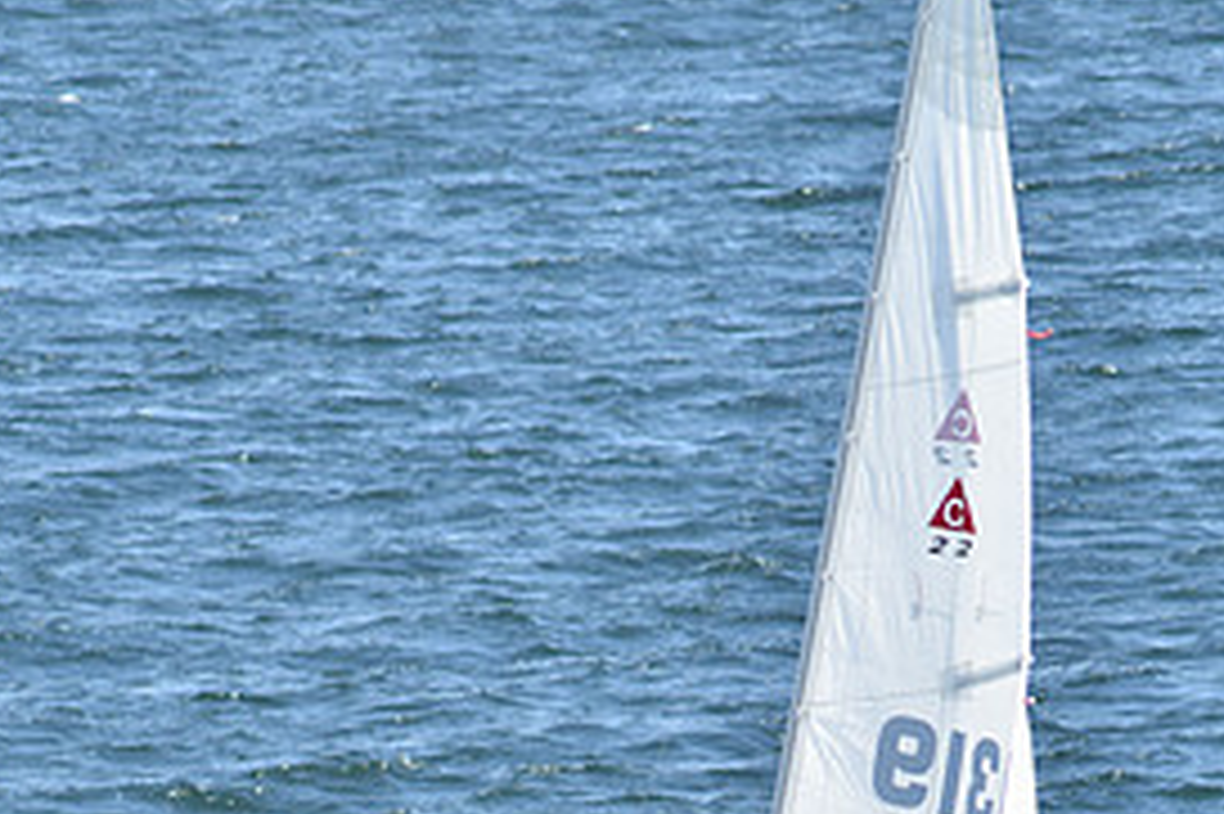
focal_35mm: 624
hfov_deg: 3.3
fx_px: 21205
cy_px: 1129
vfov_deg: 2.2
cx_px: 412
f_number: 6.7
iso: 400
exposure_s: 1/1000
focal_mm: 195
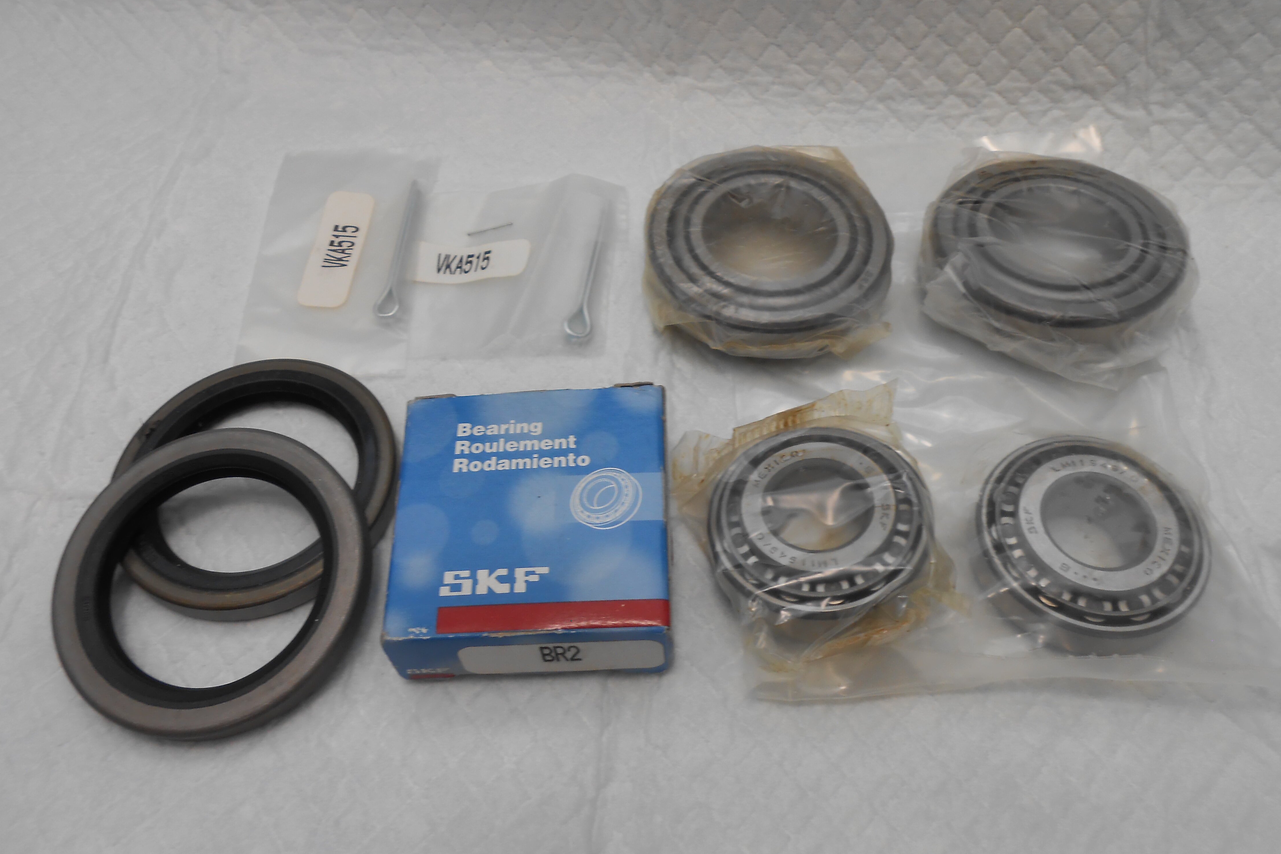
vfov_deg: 46.3
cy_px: 383
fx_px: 996
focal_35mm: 28
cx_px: 651
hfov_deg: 65.5
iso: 80
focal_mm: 4.6
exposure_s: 1/40
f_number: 3.5
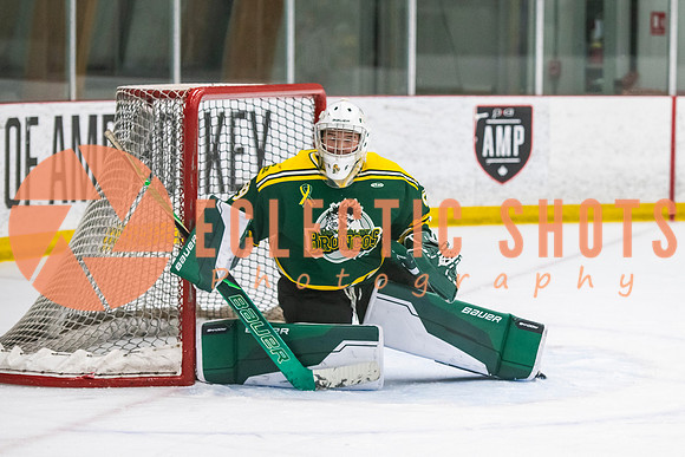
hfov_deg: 12.8
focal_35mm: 160
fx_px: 3053
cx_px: 446
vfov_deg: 8.6
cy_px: 235
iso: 2500
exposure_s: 1/640
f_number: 3.2
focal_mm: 105
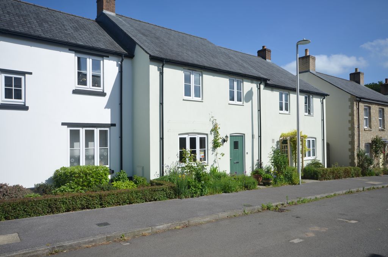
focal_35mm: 27
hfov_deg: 67.5
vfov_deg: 47.7
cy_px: 128
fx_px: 290
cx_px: 194
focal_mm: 18
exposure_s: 1/250
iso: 100
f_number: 8
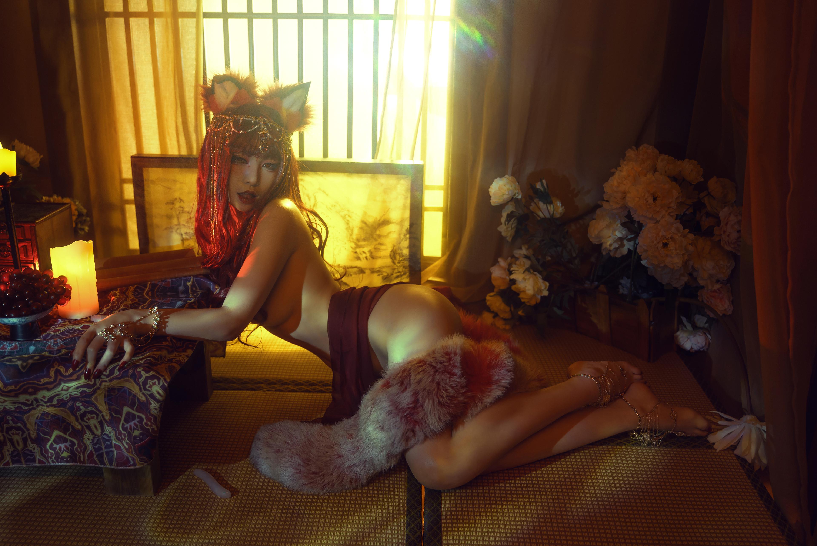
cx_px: 408
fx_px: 681
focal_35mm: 30
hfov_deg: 61.9
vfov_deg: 43.7
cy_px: 273
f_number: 2.8
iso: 400
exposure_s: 1/30
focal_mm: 30
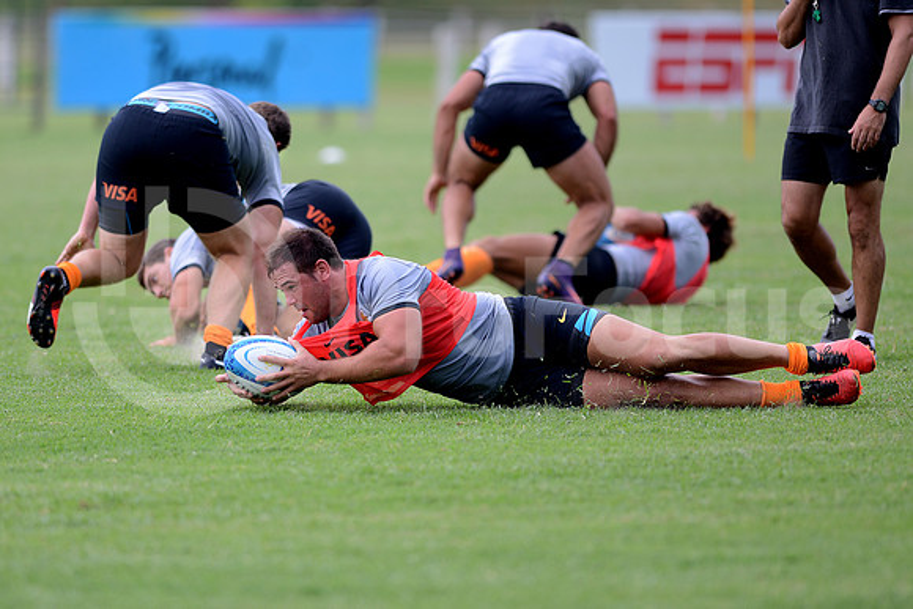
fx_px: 7610
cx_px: 456
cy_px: 304
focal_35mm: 300
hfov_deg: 6.9
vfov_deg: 4.6
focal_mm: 300
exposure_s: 1/800
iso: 200
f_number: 2.8
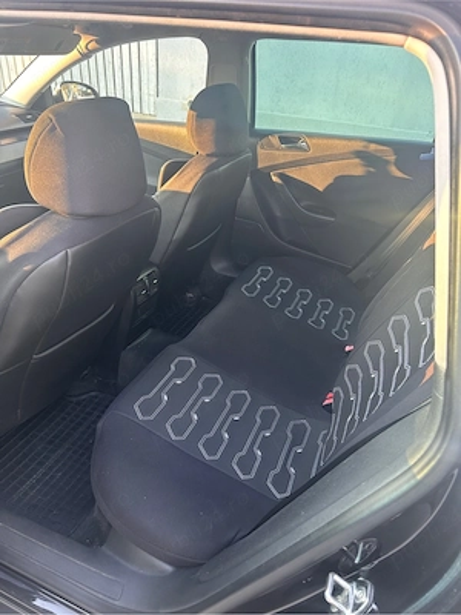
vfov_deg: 67.3
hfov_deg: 53.1
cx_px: 230
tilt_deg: -30.7
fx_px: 462
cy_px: 308
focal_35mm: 26
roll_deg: -4.0
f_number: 1.5
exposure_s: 1/60
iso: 160
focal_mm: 5.7
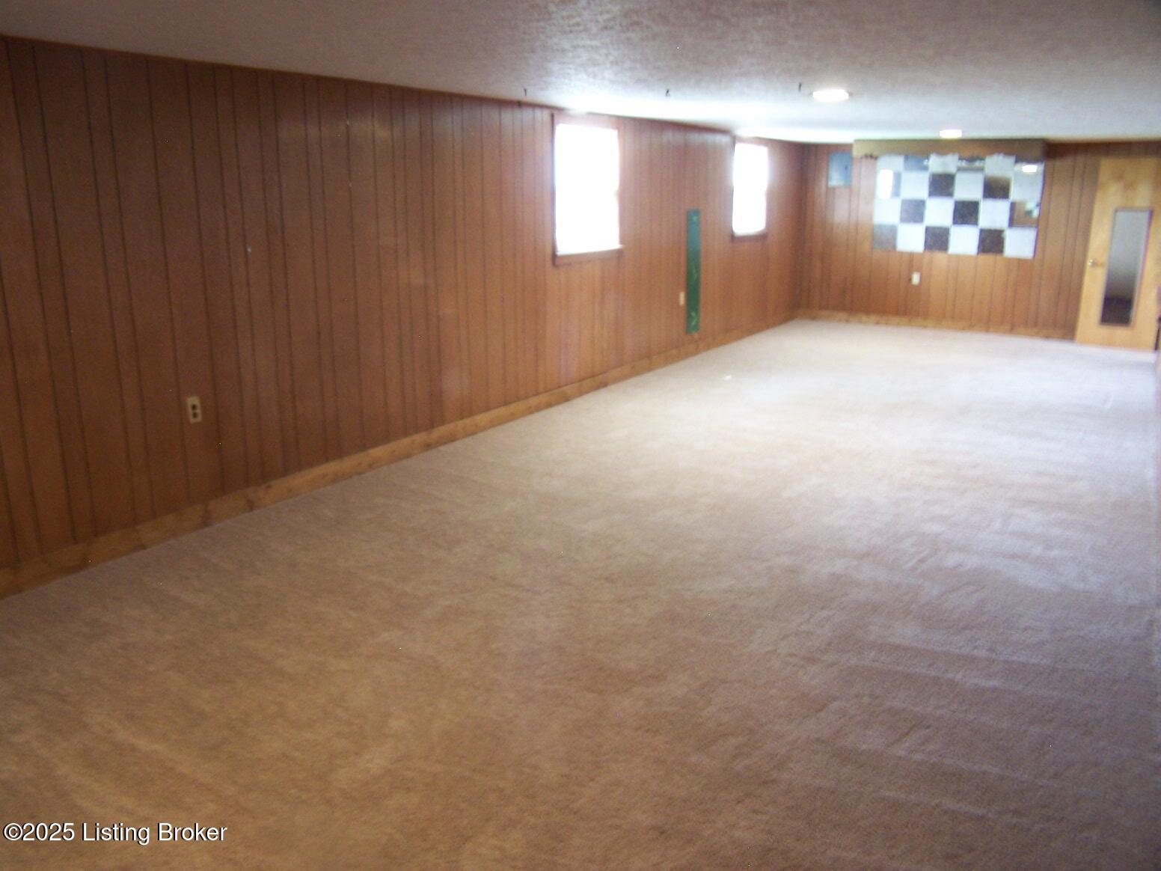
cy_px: 436
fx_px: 1274
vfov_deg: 37.7
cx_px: 580
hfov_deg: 49.0
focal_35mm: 38
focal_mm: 6.3
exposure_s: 1/2
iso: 140
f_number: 2.8
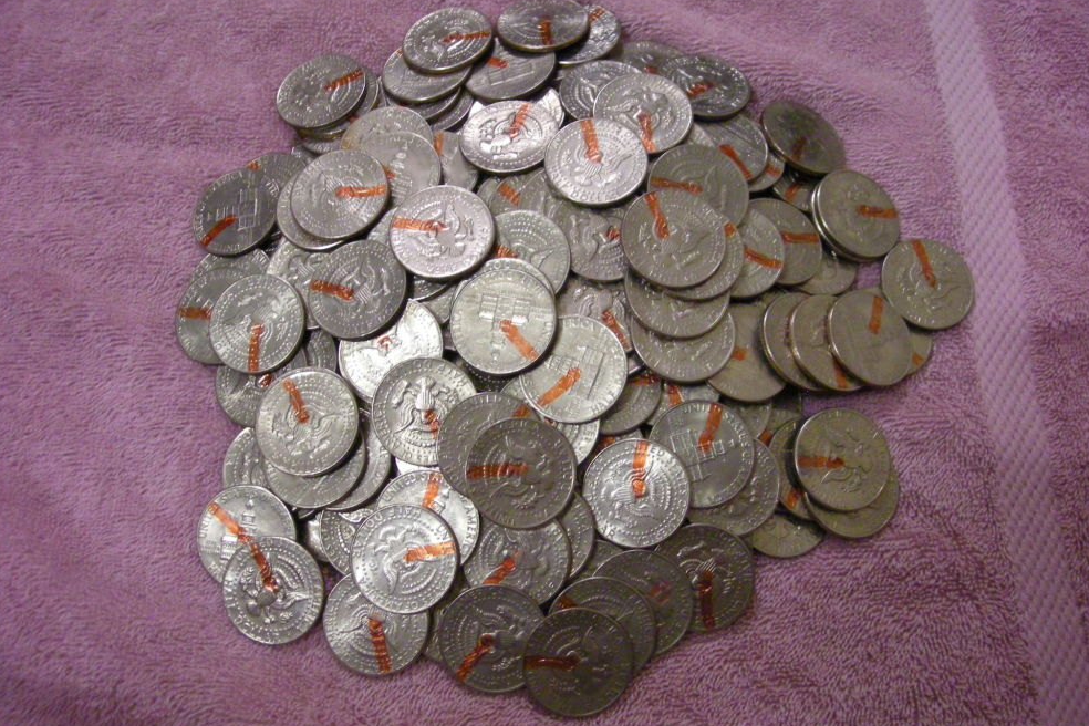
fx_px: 1119
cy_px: 341
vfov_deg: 35.9
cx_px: 549
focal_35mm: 37
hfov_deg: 51.9
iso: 400
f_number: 2.8
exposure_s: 1/30
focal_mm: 5.7
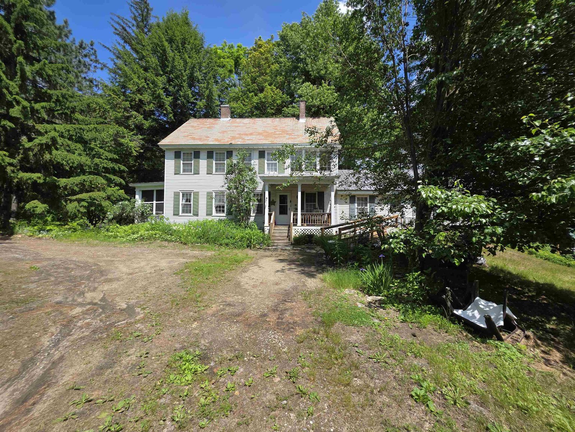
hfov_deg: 106.2
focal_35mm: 13
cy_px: 216
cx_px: 288
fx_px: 216
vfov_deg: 89.9
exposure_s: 1/1597
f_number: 1.9
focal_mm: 2.2
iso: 40
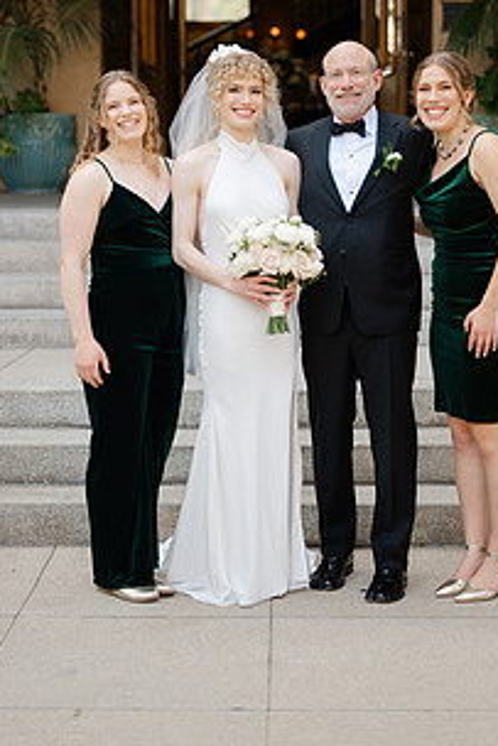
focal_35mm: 74
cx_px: 265
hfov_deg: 18.4
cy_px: 258
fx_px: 1534
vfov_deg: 27.2
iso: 64
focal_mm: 50
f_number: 2
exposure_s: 1/320
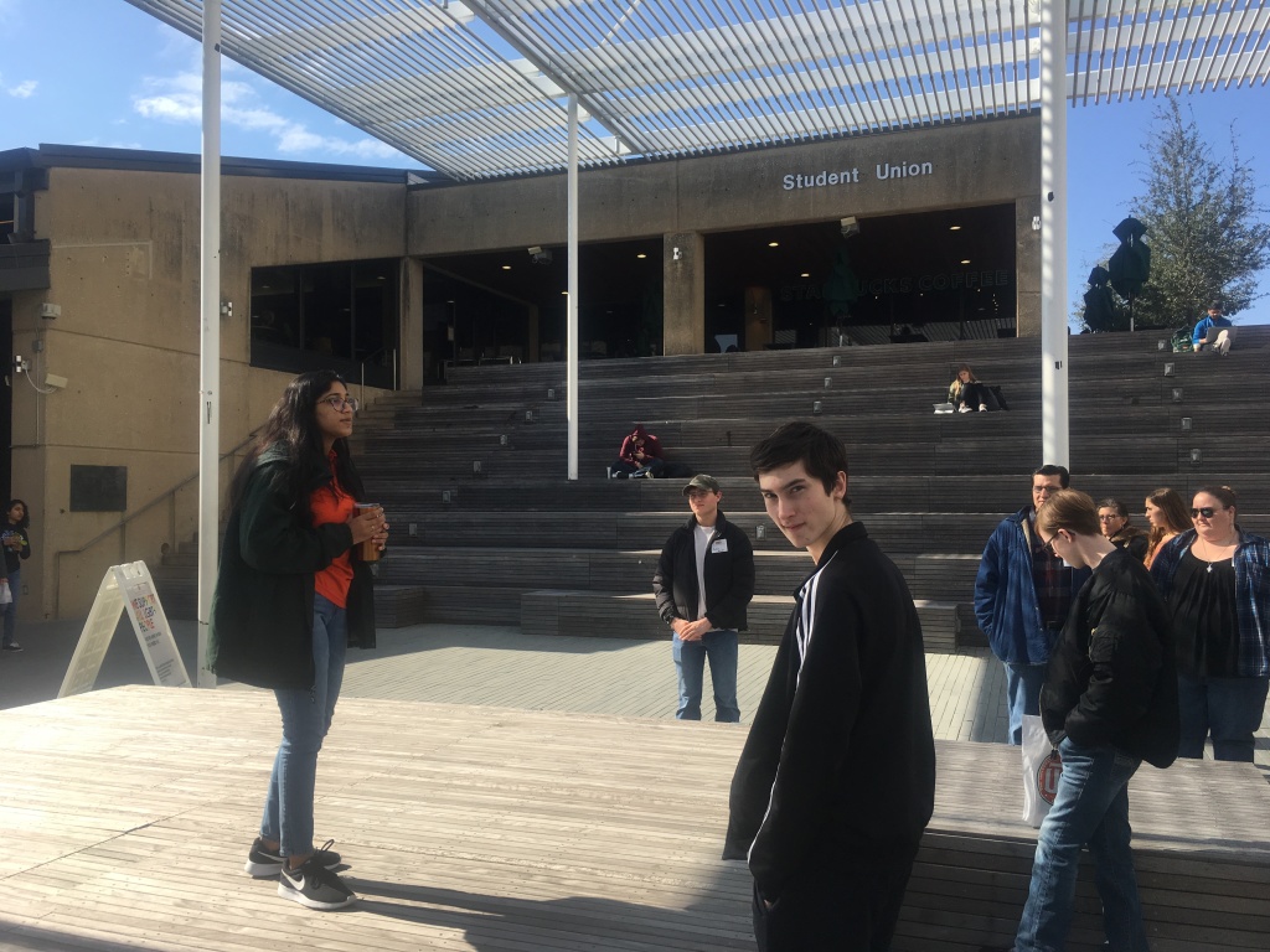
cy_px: 476
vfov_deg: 48.2
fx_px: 1064
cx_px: 635
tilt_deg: +0.7
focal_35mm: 29
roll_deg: +0.1
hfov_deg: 61.7
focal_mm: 4.15
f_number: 2.2
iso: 25
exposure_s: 1/1054
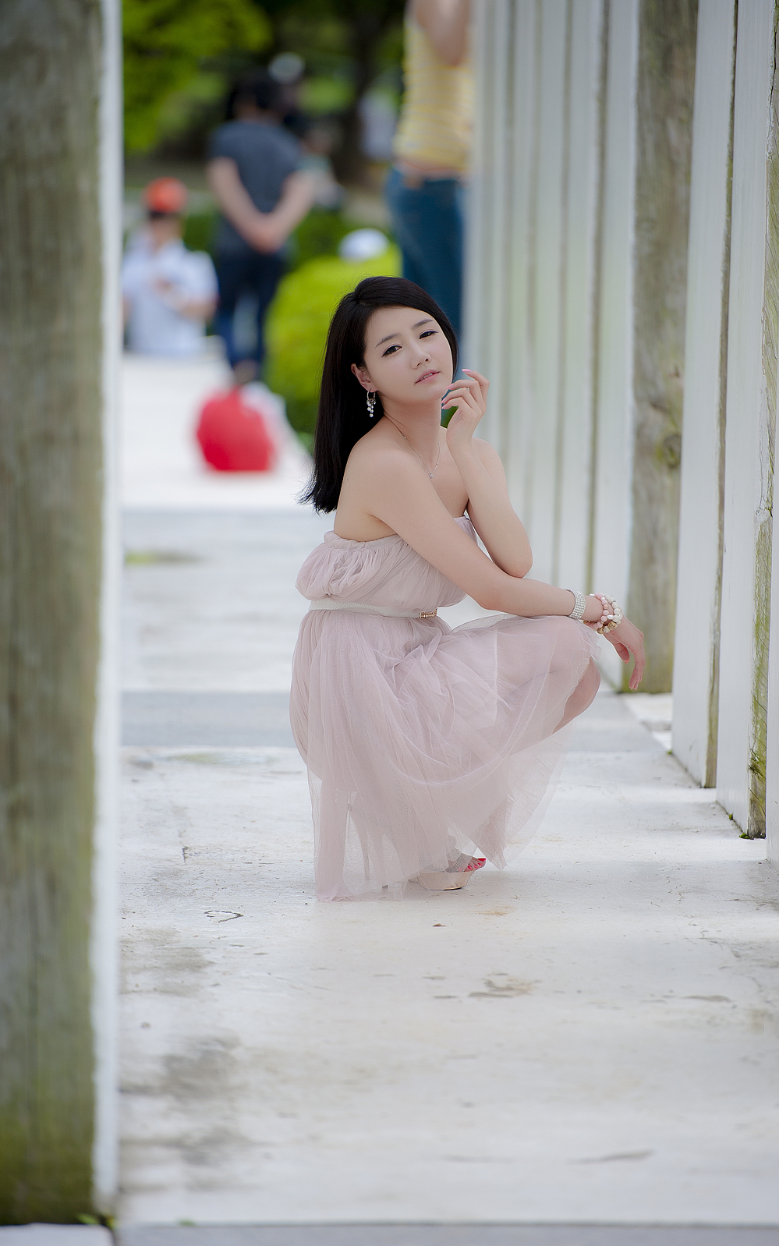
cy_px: 623
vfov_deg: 10.3
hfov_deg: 6.4
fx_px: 6928
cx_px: 414
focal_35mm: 204
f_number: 2.8
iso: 250
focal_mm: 200
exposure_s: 1/1250
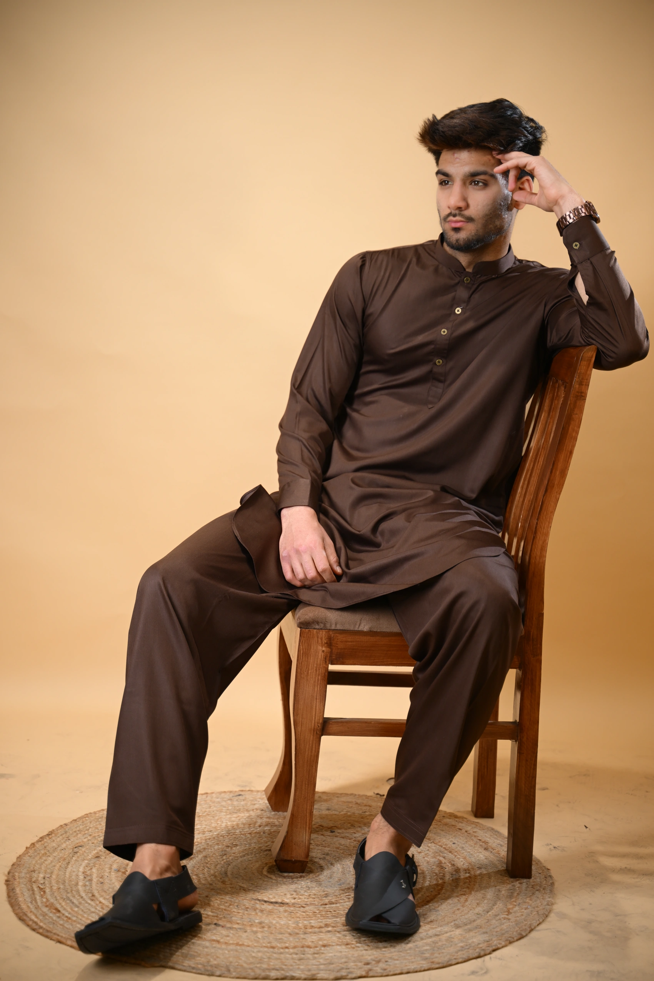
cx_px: 327
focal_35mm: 66
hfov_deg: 20.6
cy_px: 490
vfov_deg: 30.5
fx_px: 1798
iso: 250
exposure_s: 1/125
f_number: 2.8
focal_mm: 66
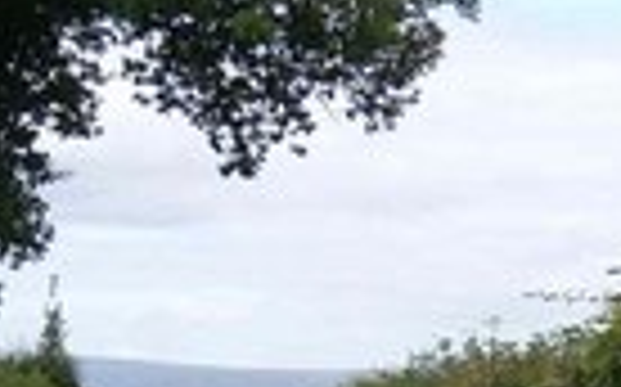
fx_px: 2909
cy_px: 486
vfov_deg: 7.5
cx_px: 540
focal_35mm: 172
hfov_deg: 12.1
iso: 80
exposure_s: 1/125
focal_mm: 5.8
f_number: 7.1
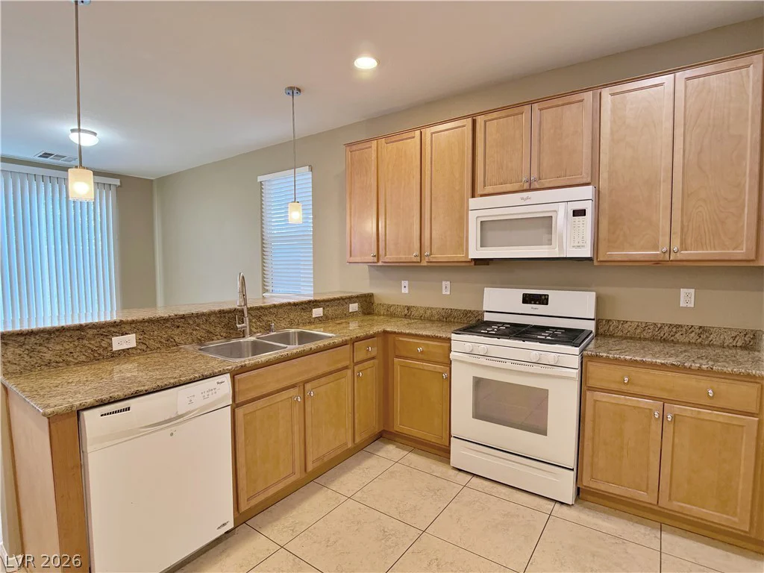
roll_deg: +0.6
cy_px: 286
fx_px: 530
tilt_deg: -3.5
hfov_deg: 71.6
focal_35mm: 24
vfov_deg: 56.8
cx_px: 382
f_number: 1.78
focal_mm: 6.76
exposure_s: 1/120
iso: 250
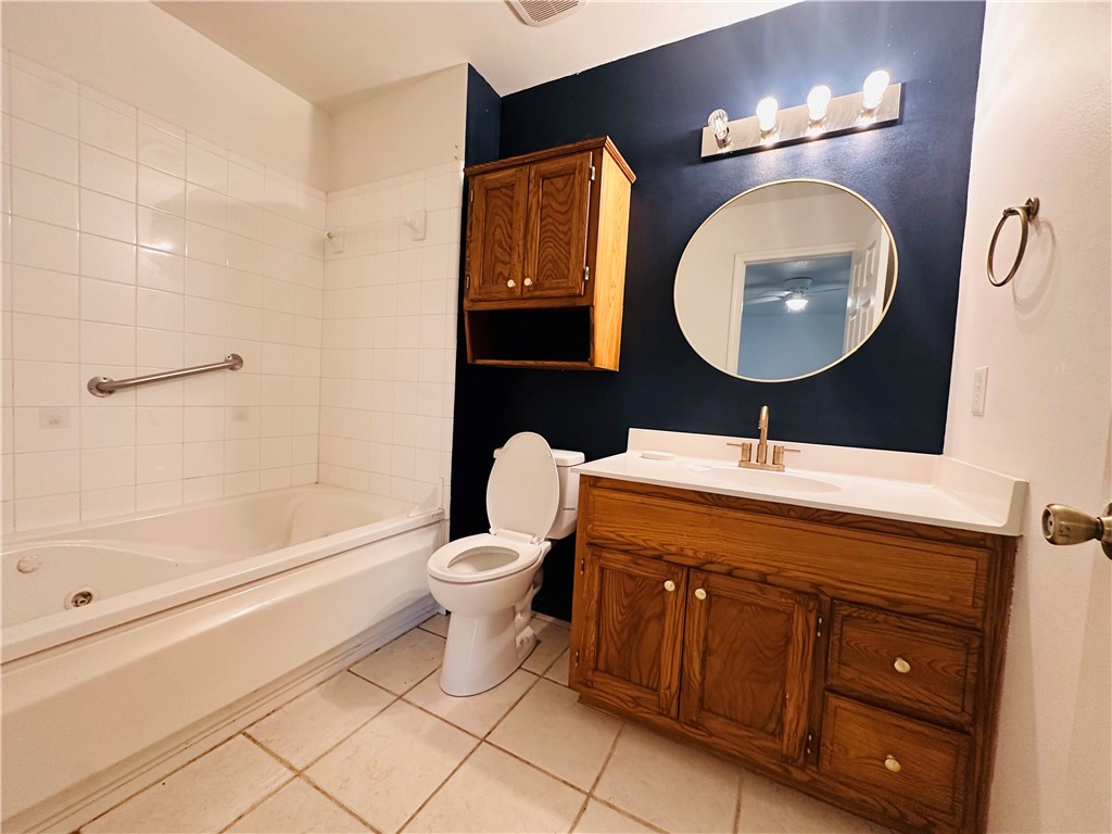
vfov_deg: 85.7
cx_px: 556
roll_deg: -2.7
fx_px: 450
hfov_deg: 102.1
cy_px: 417
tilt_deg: -3.6
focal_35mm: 14
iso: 320
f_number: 2.2
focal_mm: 2.22
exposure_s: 1/60
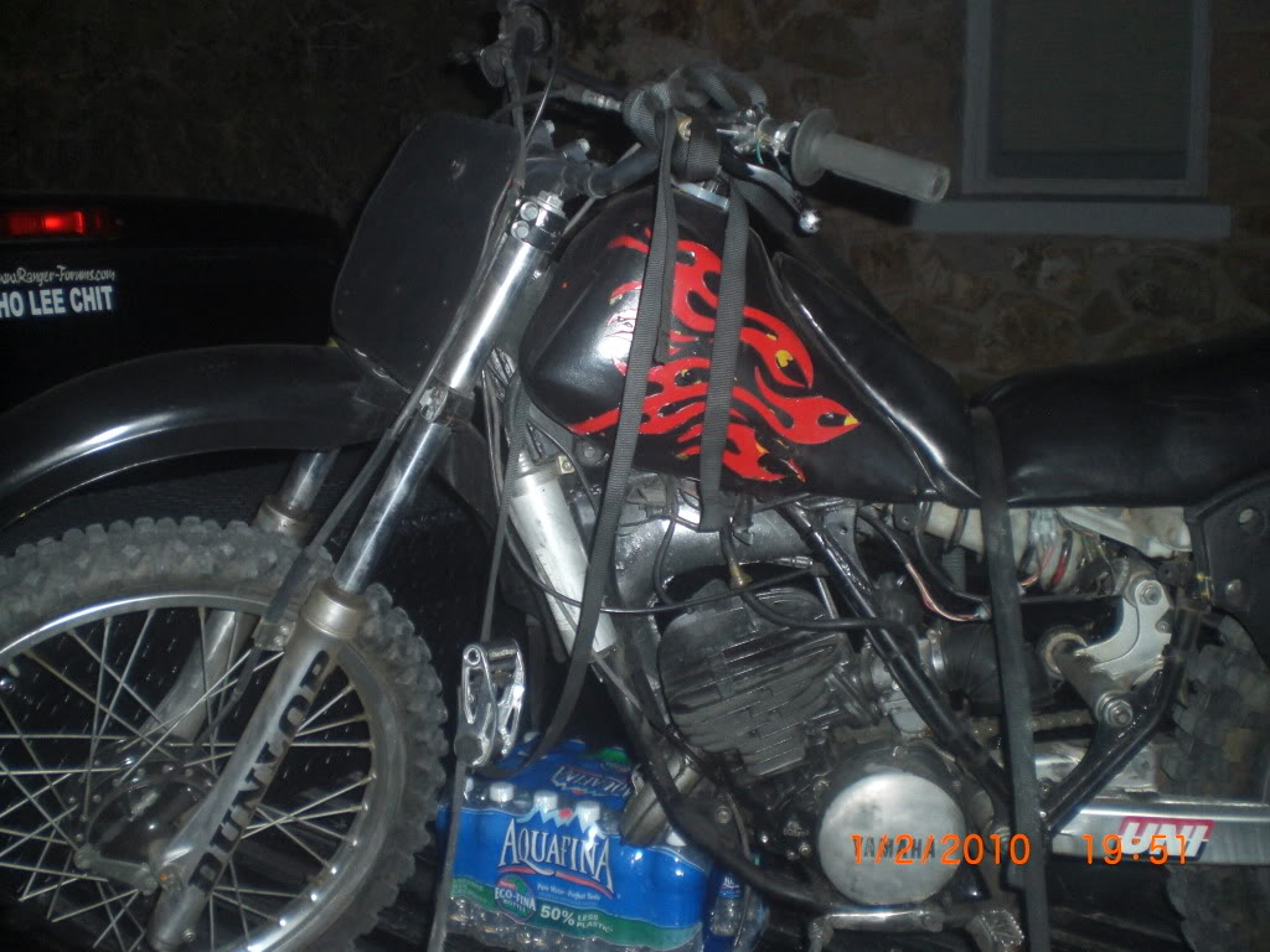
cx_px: 635
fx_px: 1394
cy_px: 476
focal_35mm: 38
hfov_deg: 49.0
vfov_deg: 37.7
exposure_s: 1/60
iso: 200
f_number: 3.1
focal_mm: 6.3
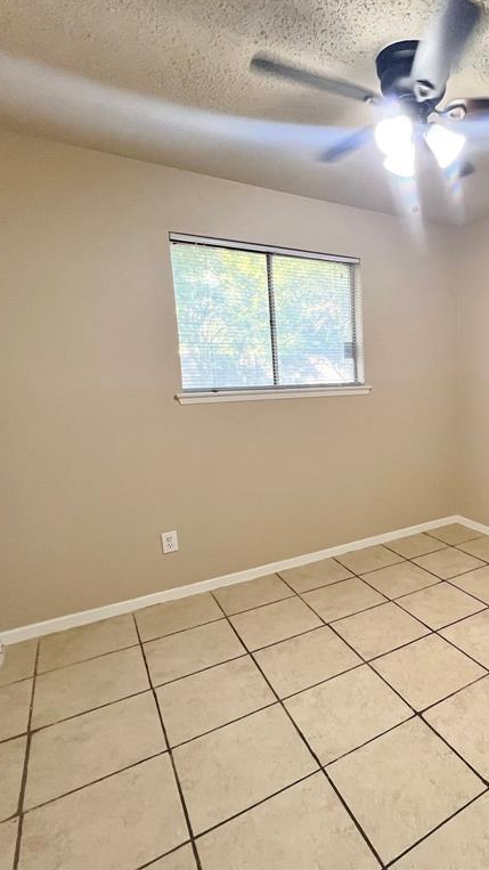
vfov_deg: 89.6
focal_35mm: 19
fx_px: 438
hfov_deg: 52.2
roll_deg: -0.6
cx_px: 429
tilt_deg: -8.5
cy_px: 433
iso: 160
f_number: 1.8
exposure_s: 1/120
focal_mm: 1.57
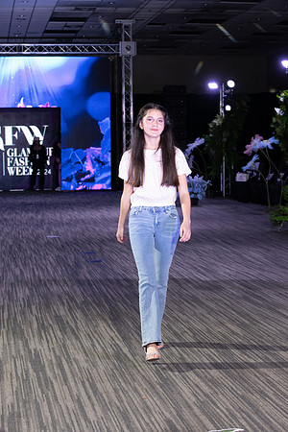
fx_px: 900
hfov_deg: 18.2
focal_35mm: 75
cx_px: 144
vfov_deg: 27.0
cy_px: 216
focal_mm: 75
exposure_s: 1/160
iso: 1600
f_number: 6.3
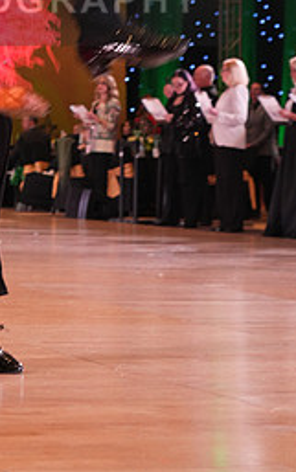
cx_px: -27
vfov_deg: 15.6
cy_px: -15
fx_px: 1688
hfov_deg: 9.9
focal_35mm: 131
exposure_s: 1/200
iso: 1600
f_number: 4.5
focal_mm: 57
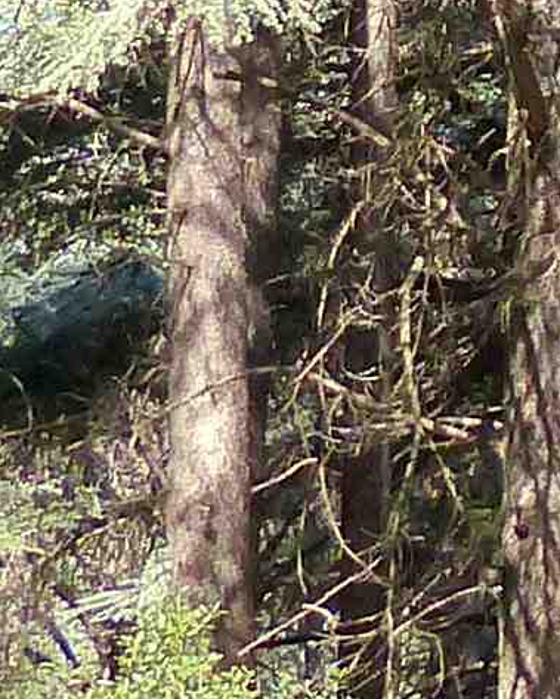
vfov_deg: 8.1
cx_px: 1085
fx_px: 4781
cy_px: -579
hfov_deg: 6.5
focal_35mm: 231
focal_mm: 4.9
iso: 200
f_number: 2.8
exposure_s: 1/500
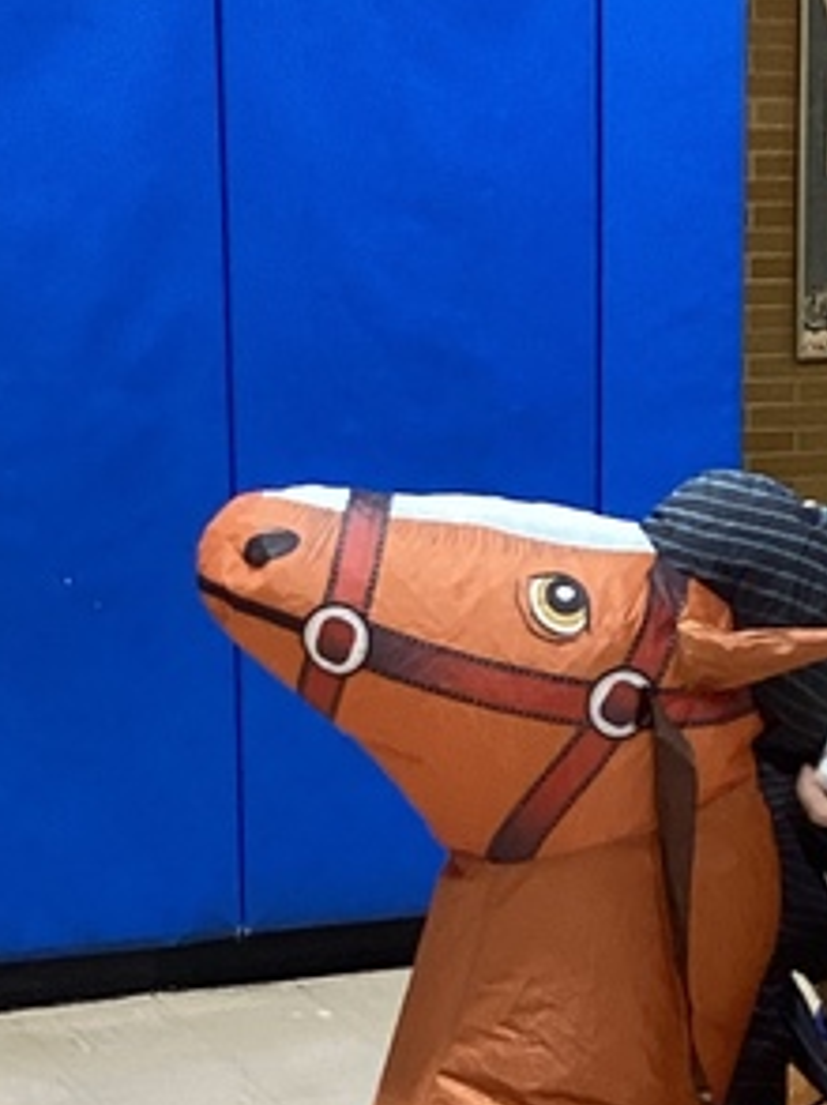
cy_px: 921
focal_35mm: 108
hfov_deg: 13.5
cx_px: 823
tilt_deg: -14.1
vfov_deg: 18.0
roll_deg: -1.3
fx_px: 3445
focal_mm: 3.3
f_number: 2.4
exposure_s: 1/50
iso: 125
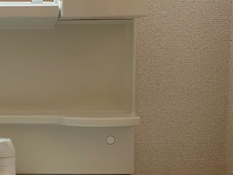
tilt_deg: -2.2
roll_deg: -0.5
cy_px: 86
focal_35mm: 65
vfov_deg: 22.6
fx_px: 438
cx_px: 4
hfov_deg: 28.1
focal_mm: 4.25
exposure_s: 1/50
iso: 160
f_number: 1.8
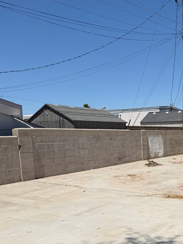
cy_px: 188
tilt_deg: -9.1
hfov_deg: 33.3
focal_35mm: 42
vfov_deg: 43.1
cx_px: 149
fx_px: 296
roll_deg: +0.4
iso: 80
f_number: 1.78
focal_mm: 6.76
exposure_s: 1/9091
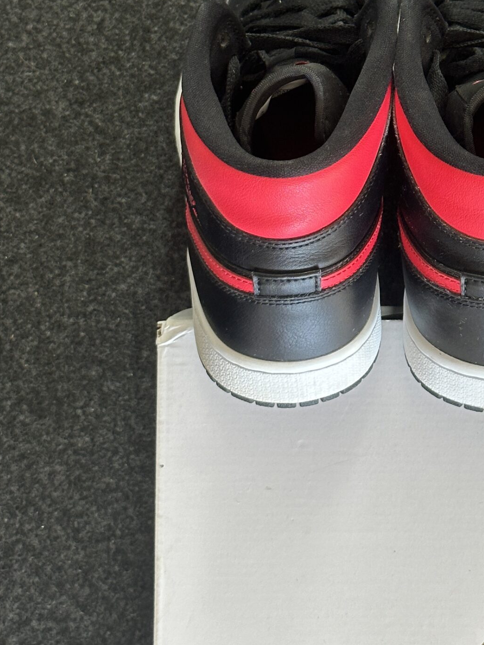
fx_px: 1659
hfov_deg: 16.5
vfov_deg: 21.8
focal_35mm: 89
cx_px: 391
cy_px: 152
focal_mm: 6.86
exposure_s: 1/50
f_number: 1.78
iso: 160
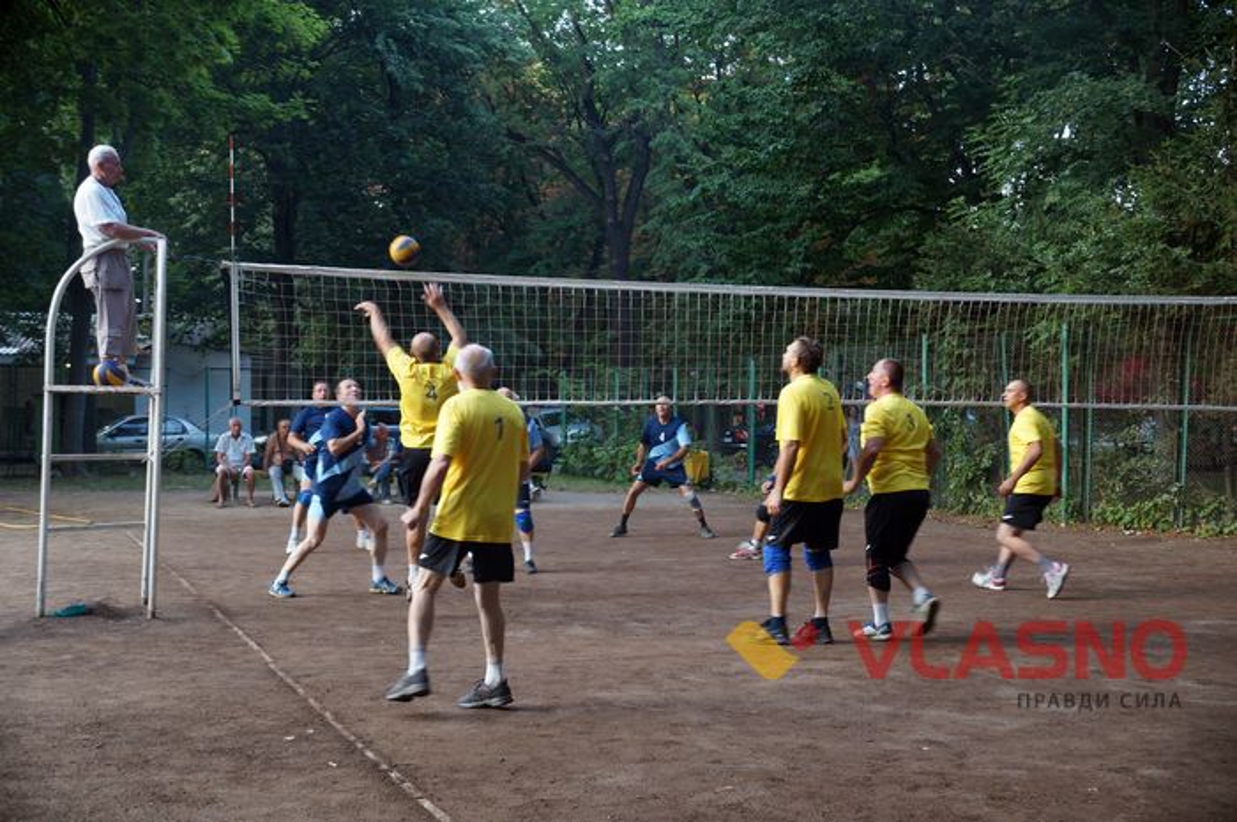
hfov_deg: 43.6
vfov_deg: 29.8
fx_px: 1544
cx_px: 618
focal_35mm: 45
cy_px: 411
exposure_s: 1/60
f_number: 4
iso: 320
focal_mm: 30
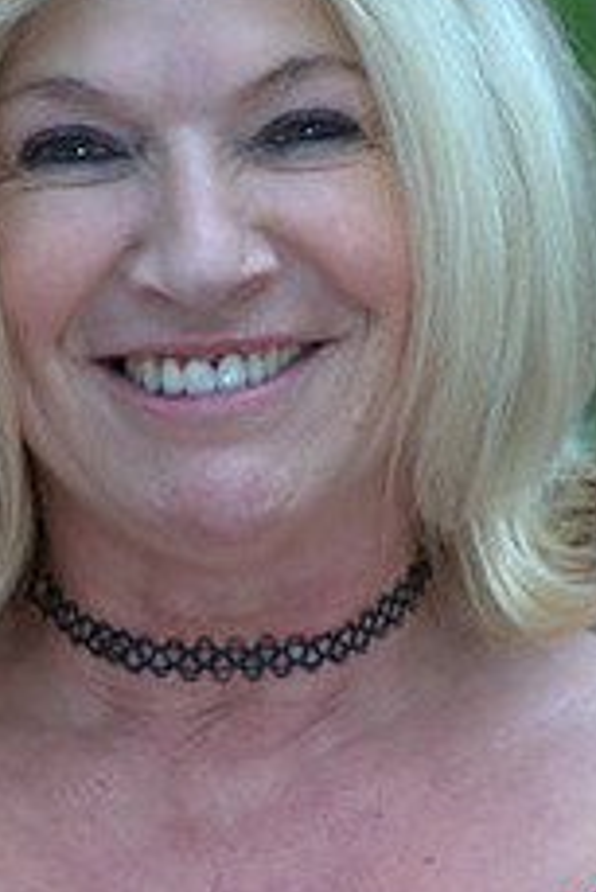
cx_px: 325
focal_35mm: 295
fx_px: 7314
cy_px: 132
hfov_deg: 4.7
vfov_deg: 7.0
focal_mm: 100
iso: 100
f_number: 4
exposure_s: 1/200
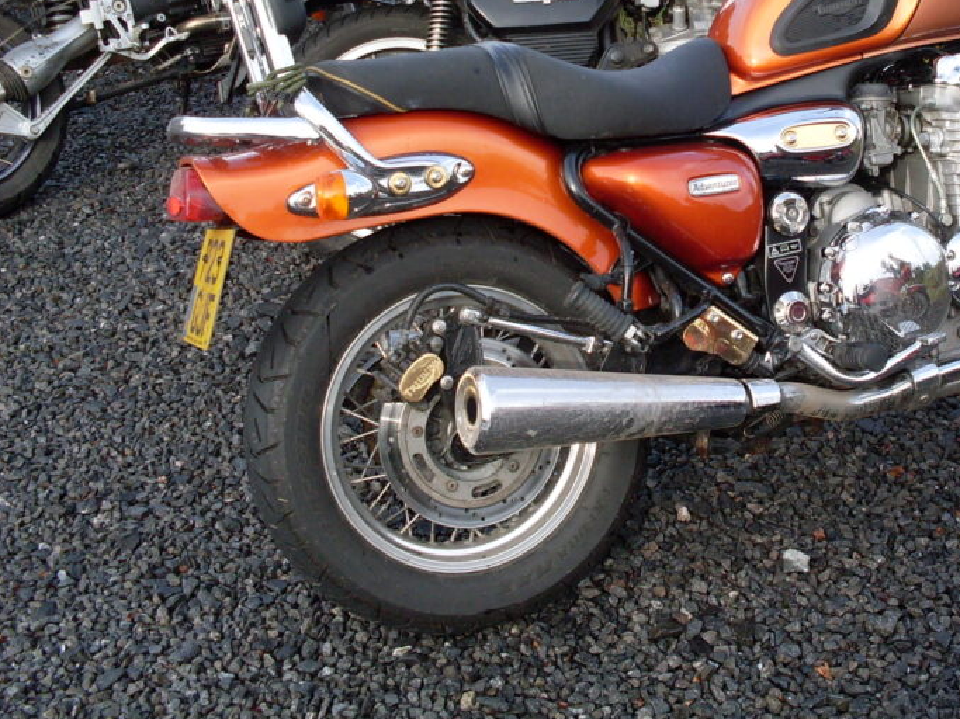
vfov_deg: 25.4
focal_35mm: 57
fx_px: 1580
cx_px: 711
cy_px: 205
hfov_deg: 33.2
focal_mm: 6.3
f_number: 2.8
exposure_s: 1/350
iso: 80
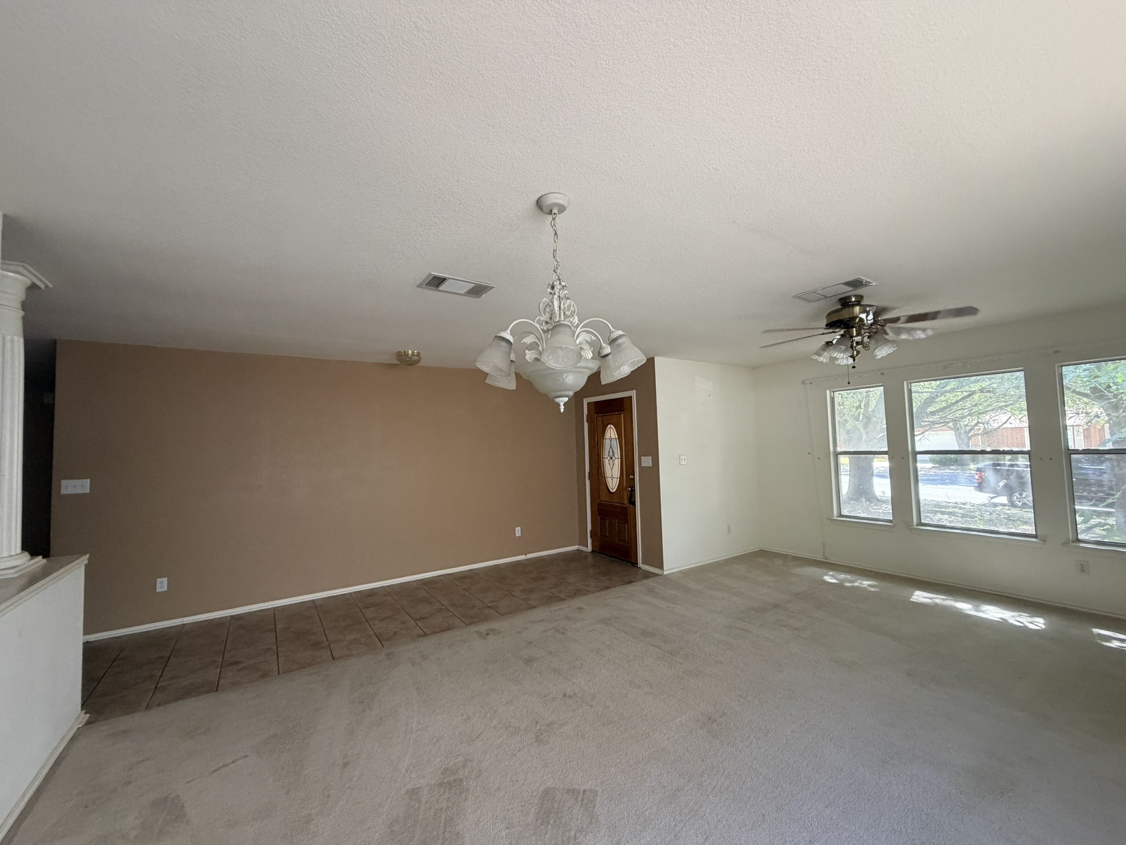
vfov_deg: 85.7
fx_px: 455
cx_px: 563
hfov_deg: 102.1
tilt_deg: +2.8
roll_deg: +1.5
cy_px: 422
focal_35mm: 14
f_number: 2.2
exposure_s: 1/121
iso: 320
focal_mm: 2.22
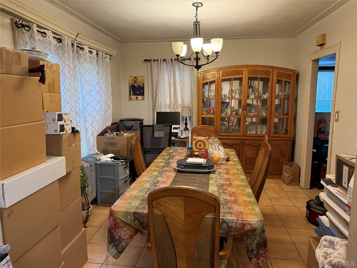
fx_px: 248
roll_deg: +1.1
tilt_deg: -7.7
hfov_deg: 71.6
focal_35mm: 24
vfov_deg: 56.8
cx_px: 178
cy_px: 134
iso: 400
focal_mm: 6.76
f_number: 1.78
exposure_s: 1/60
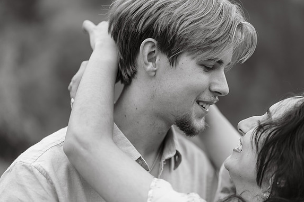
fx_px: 726
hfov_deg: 23.6
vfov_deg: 15.9
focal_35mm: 86
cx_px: 153
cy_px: 101
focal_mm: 85
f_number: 1.8
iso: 250
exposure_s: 1/250
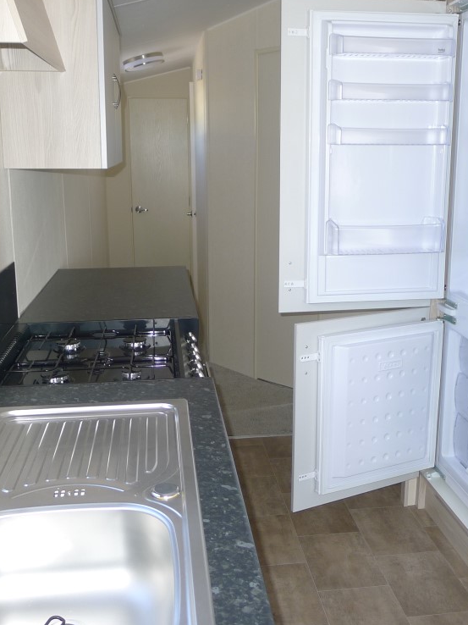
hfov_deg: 39.6
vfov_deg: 51.4
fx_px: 649
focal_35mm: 36
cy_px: 302
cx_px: 249
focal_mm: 5.1
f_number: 2
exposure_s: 1/100
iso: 100
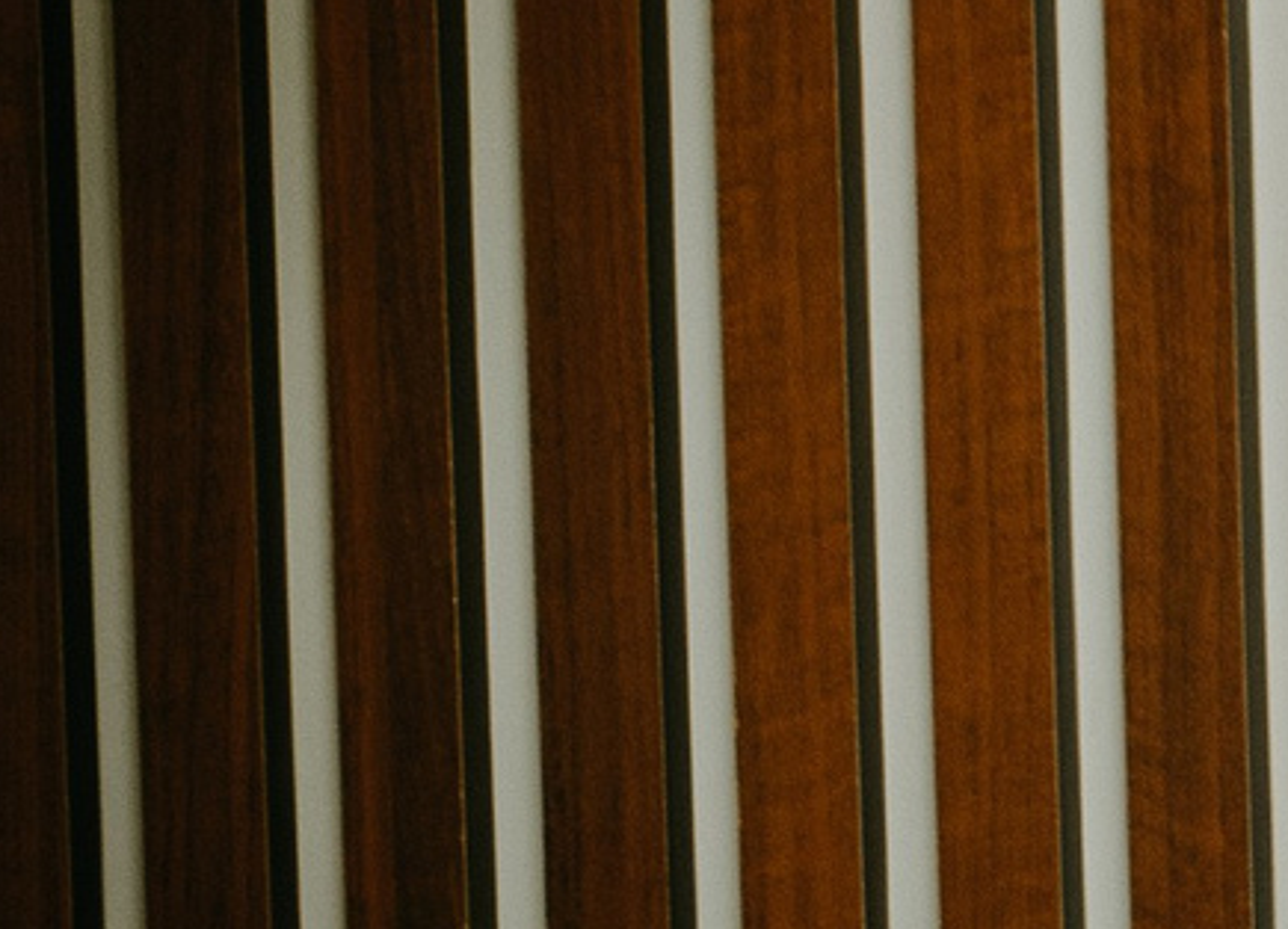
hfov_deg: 7.0
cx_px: 4419
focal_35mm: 244
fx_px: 8958
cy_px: -1830
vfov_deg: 5.6
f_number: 3.2
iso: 125
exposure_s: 1/160
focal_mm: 35
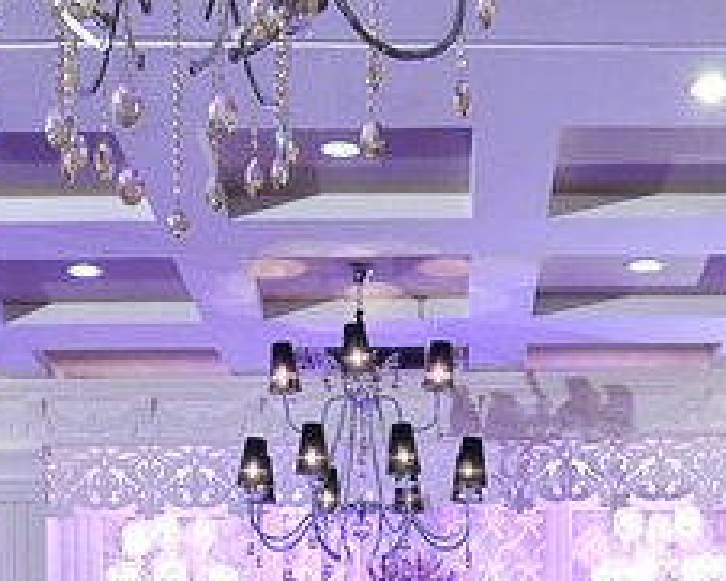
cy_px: 839
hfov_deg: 22.6
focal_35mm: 85
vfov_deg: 16.7
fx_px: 1820
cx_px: 366
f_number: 8
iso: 200
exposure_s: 1/3
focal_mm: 17
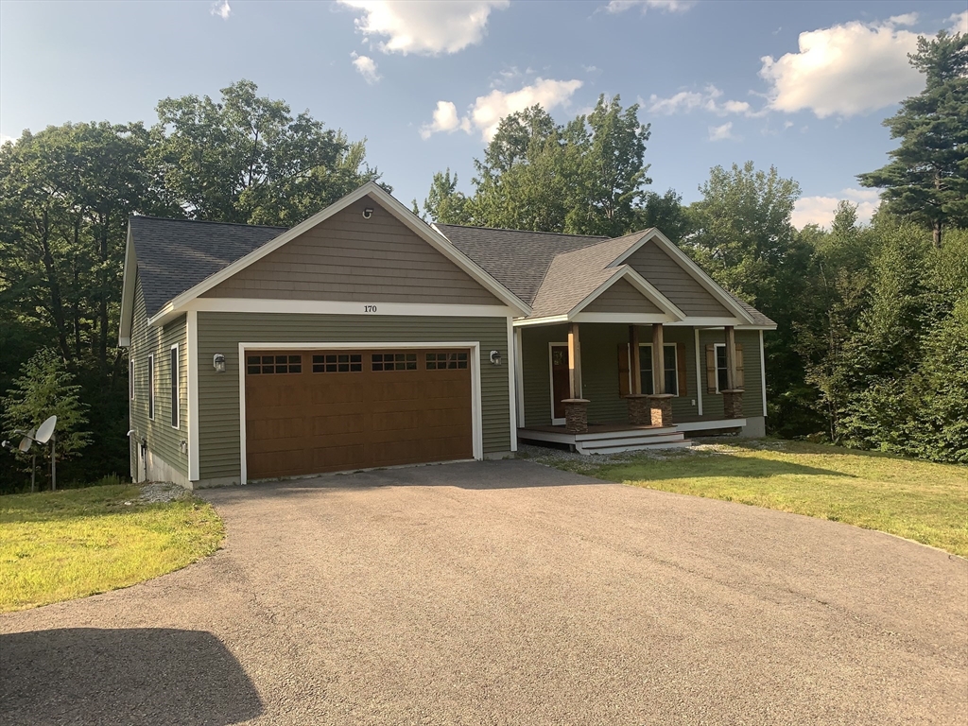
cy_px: 363
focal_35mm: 26
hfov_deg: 67.3
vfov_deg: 53.1
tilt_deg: +2.6
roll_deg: +1.8
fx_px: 727
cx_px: 484
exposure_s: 1/1368
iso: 25
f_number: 1.8
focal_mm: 4.25
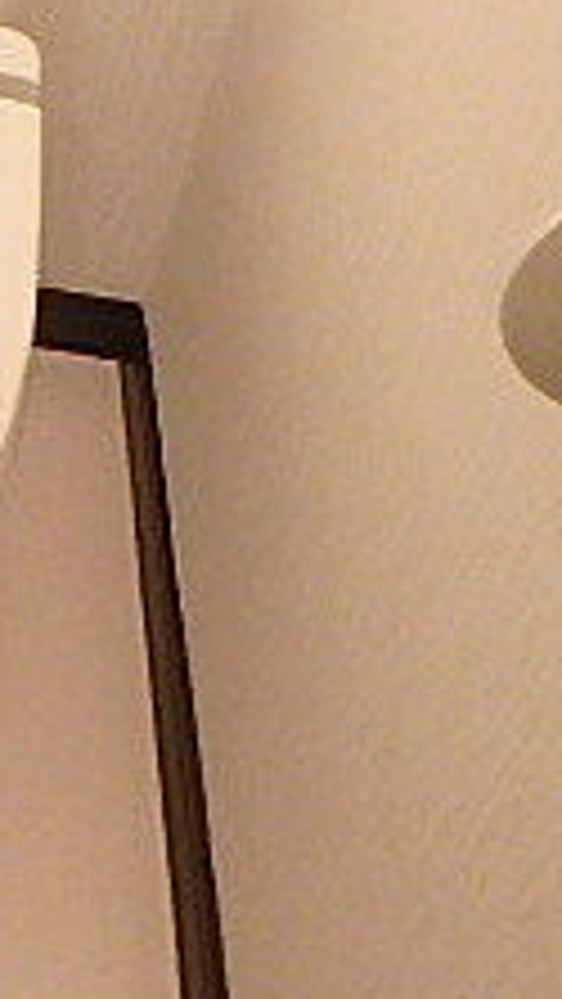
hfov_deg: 15.4
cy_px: 189
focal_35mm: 66
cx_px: -481
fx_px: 1747
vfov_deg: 31.0
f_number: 3.5
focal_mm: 3.7
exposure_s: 1/30
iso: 800
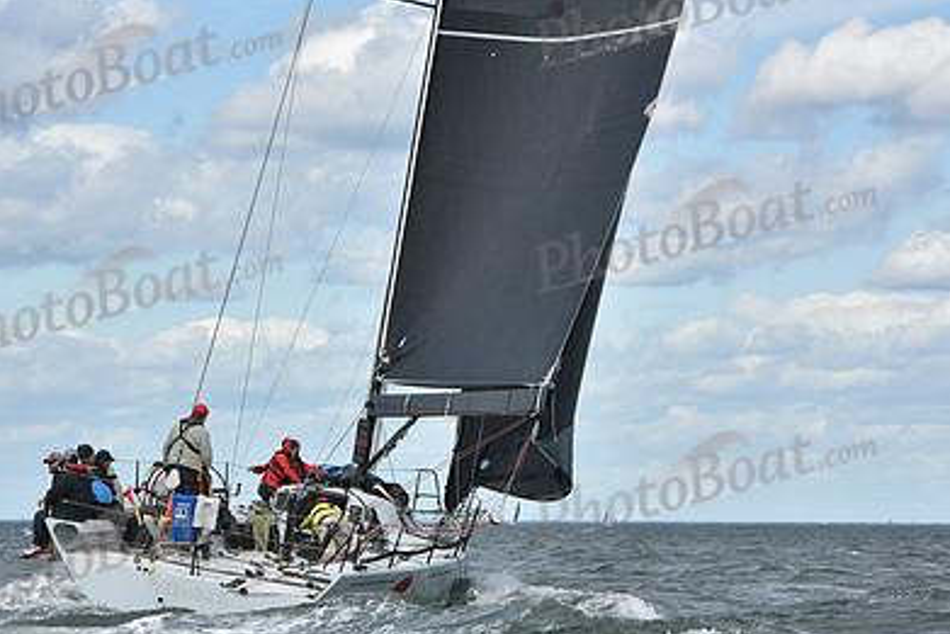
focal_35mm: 193
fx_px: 5095
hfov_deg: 10.7
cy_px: 390
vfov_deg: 7.1
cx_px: 411
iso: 320
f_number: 9
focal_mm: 130
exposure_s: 1/1000
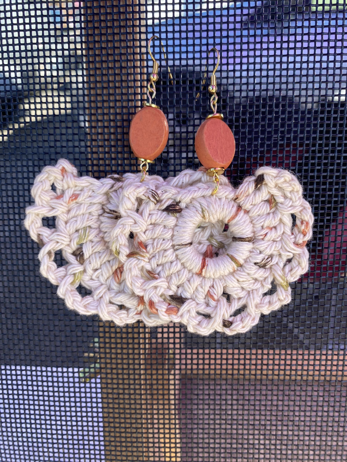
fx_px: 334
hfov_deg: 54.9
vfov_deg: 69.4
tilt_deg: -28.6
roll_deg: -2.2
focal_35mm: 25
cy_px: 231
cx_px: 174
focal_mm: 4.25
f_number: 1.8
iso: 32
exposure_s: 1/479
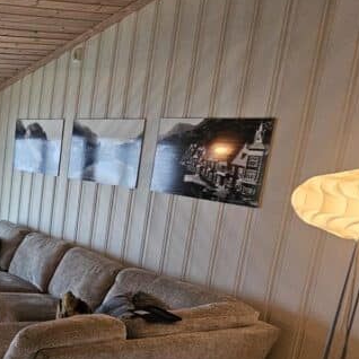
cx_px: -152
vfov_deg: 44.8
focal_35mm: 37
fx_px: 434
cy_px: 203
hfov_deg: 30.3
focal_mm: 2.2
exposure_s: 1/33.3
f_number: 2.2
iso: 500
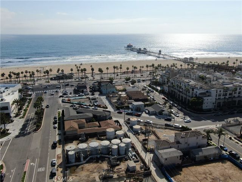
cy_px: 91
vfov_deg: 45.4
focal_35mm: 31
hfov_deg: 58.4
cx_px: 121
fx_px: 217
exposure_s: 1/2500
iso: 110
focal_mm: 5.33
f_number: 3.1
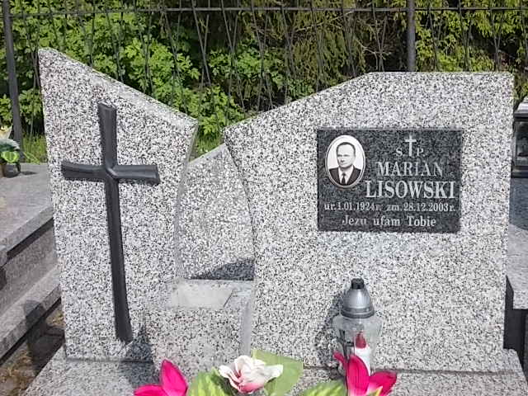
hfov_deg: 32.2
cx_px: 264
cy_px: 198
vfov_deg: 24.4
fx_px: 915
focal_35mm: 60
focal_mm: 8.5
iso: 80
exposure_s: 1/500
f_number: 4
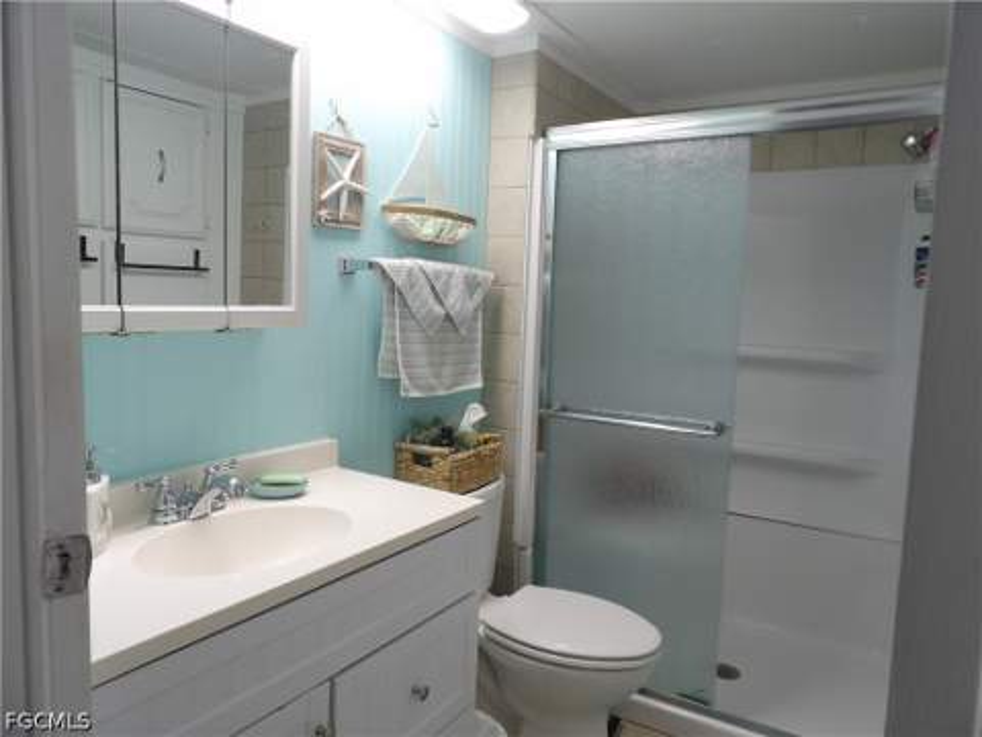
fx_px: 681
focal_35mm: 24
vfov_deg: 56.8
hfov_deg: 71.6
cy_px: 368
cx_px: 491
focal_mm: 4.3
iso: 110
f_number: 3.2
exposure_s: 1/33
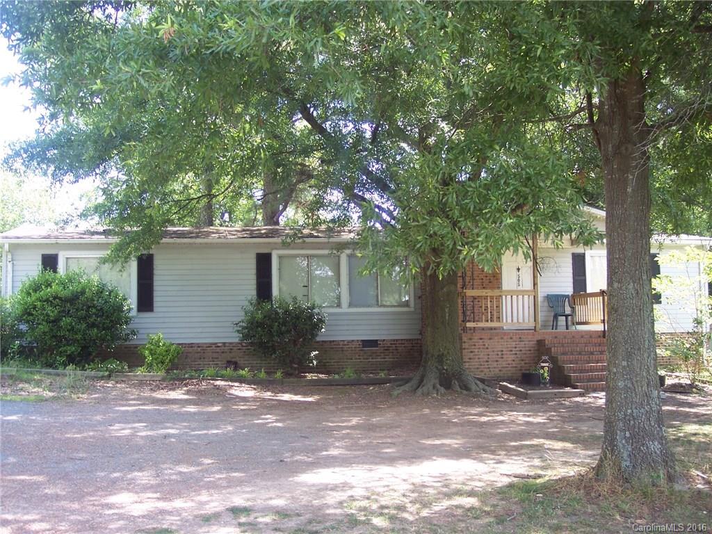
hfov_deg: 47.9
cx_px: 356
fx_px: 802
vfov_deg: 36.8
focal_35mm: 39
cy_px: 267
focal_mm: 8
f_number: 2.8
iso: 100
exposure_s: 1/90
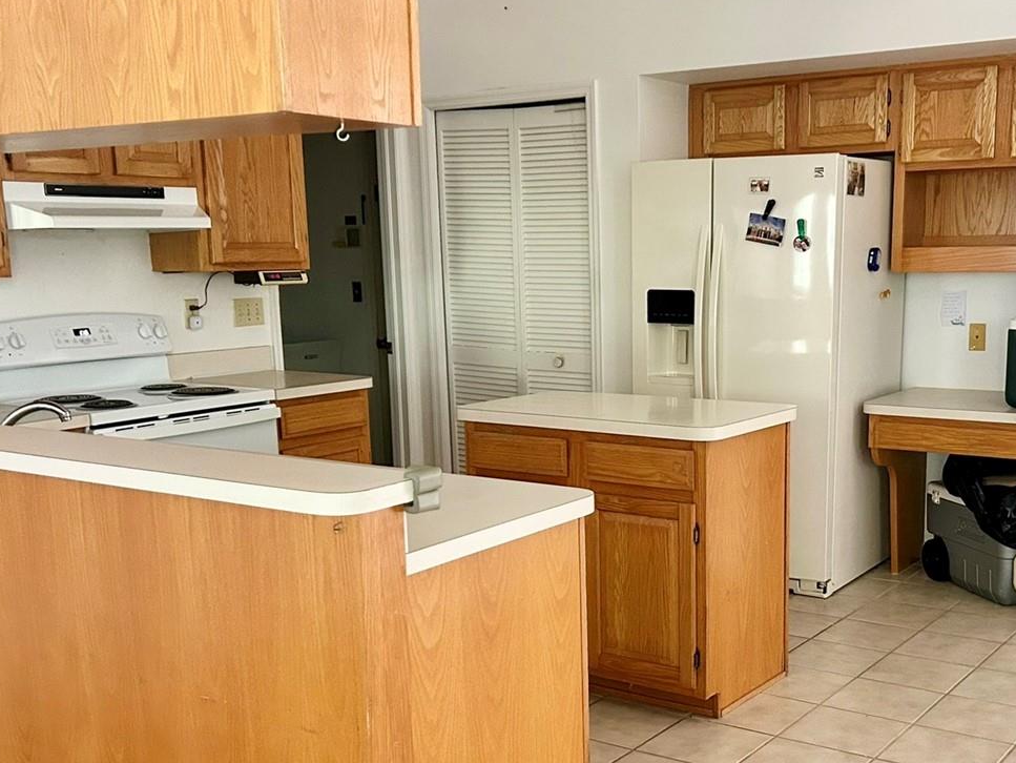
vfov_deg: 33.4
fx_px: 1263
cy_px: 502
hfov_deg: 43.6
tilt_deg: -10.9
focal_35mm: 43
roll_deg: +1.7
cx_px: 605
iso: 400
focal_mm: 5.7
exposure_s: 1/60
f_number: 1.5
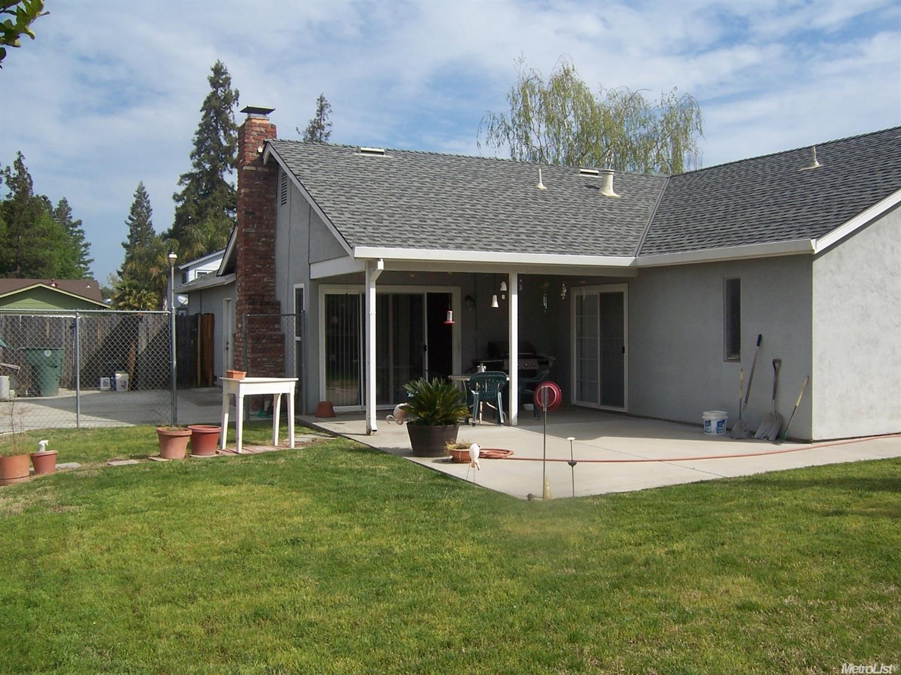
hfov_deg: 55.4
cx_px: 450
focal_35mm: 33
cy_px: 338
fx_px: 859
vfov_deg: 42.9
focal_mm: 5.5
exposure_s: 1/1000
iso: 80
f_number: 4
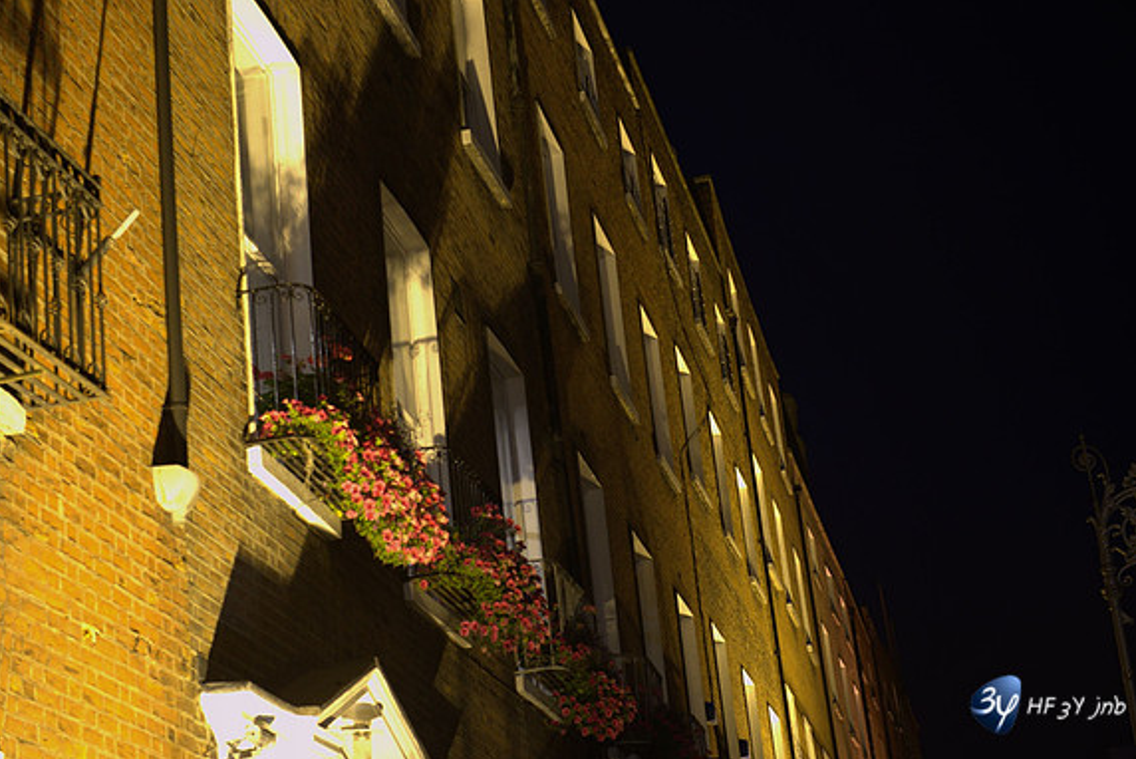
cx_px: 566
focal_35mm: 71
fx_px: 2241
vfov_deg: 19.2
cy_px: 380
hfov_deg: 28.4
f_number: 2.8
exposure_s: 1/10
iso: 2500
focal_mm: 70
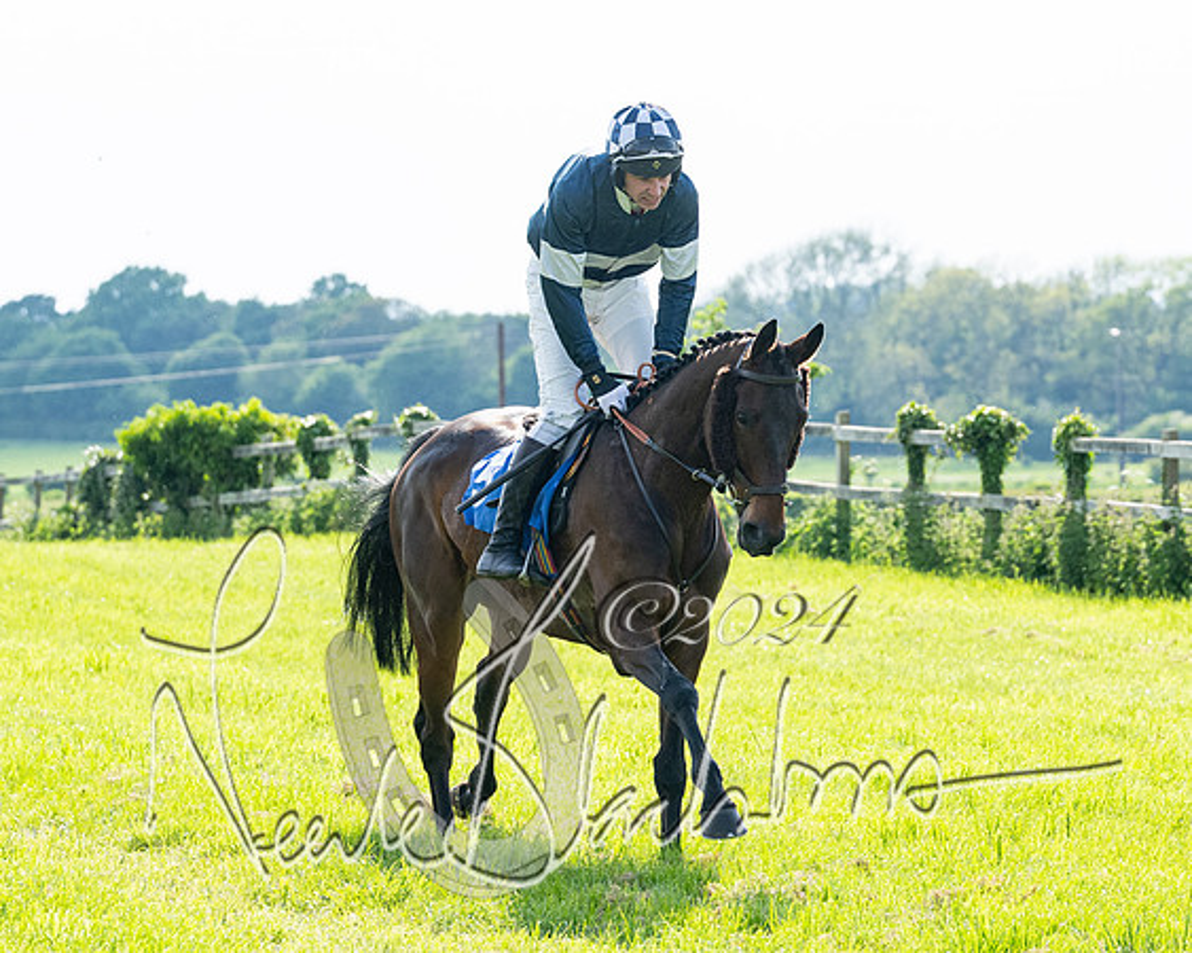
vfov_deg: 6.1
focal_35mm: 255
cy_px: 428
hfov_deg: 7.6
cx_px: 635
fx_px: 9009
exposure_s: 1/1600
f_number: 5
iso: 400
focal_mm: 115
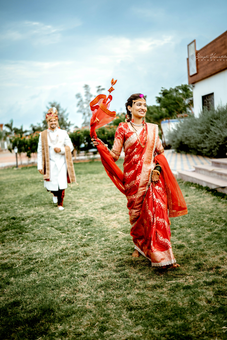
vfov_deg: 54.4
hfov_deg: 37.9
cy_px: 170
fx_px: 331
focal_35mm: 35
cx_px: 114
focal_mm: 35
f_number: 1.4
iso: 100
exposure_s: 1/1600
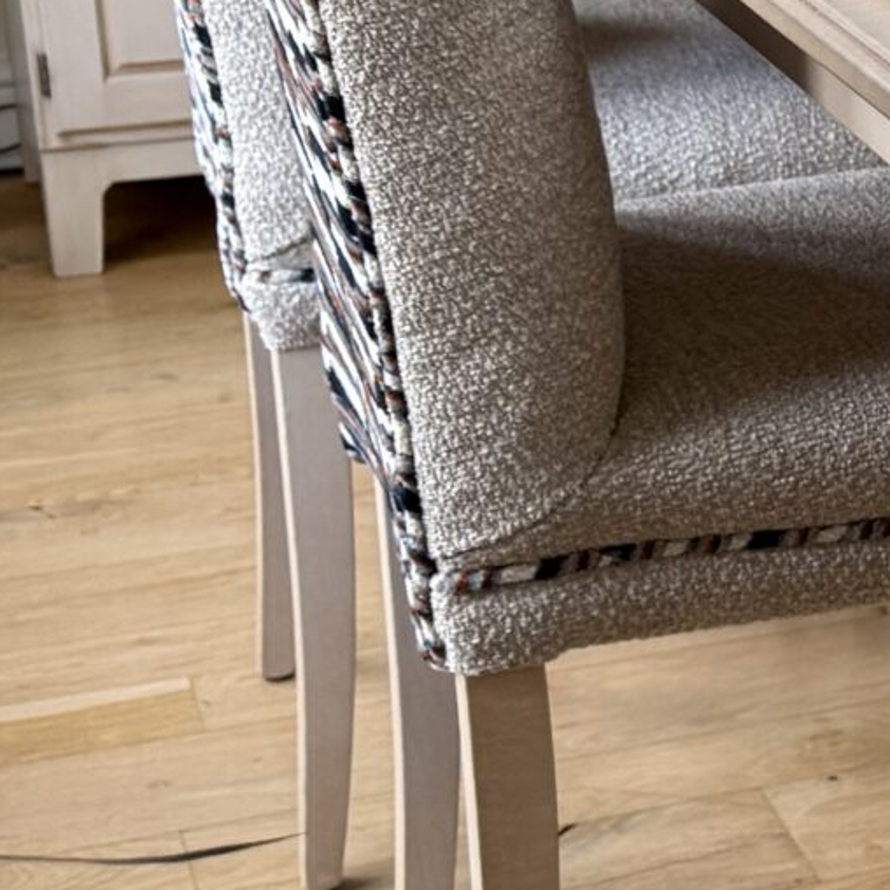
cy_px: 328
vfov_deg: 16.3
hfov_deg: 14.2
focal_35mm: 107
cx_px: 1636
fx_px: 3112
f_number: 1.78
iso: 125
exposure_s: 1/121
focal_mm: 6.76
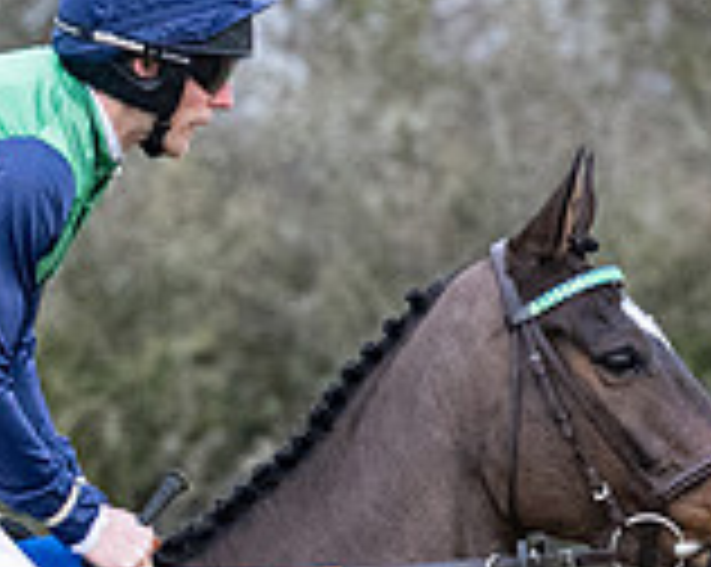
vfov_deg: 1.8
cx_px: 210
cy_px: 1136
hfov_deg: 2.2
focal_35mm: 863
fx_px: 18138
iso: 1600
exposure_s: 1/800
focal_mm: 115
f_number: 4
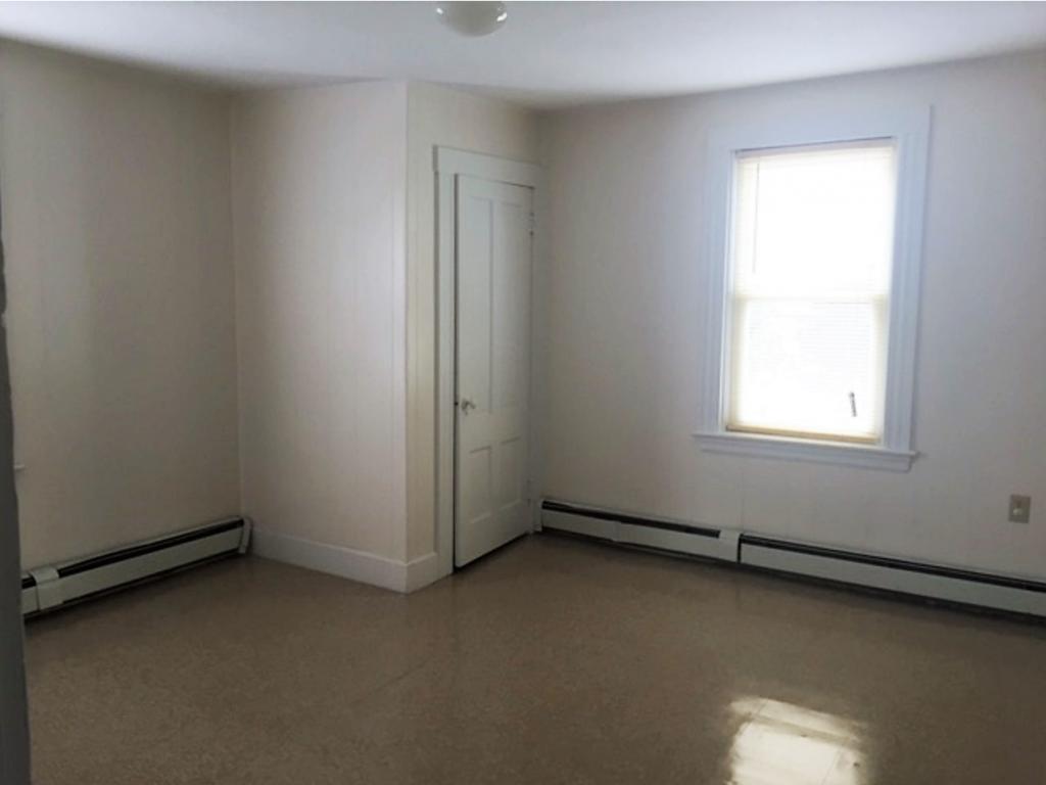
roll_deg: -1.2
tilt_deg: -8.3
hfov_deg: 61.7
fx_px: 876
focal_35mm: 29
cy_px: 392
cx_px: 523
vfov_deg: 48.2
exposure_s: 1/40
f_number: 2.2
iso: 32
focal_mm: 4.15
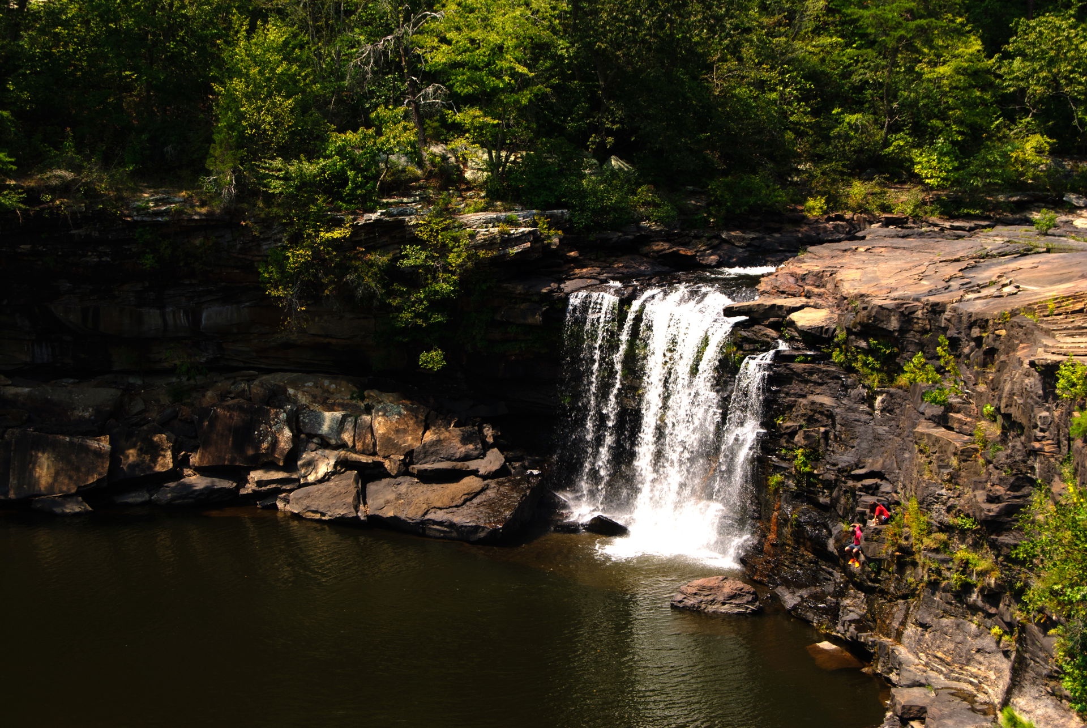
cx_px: 544
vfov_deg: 21.6
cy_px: 364
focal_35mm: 63
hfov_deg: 31.9
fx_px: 1904
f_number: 9
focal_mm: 42
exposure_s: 1/160
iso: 200
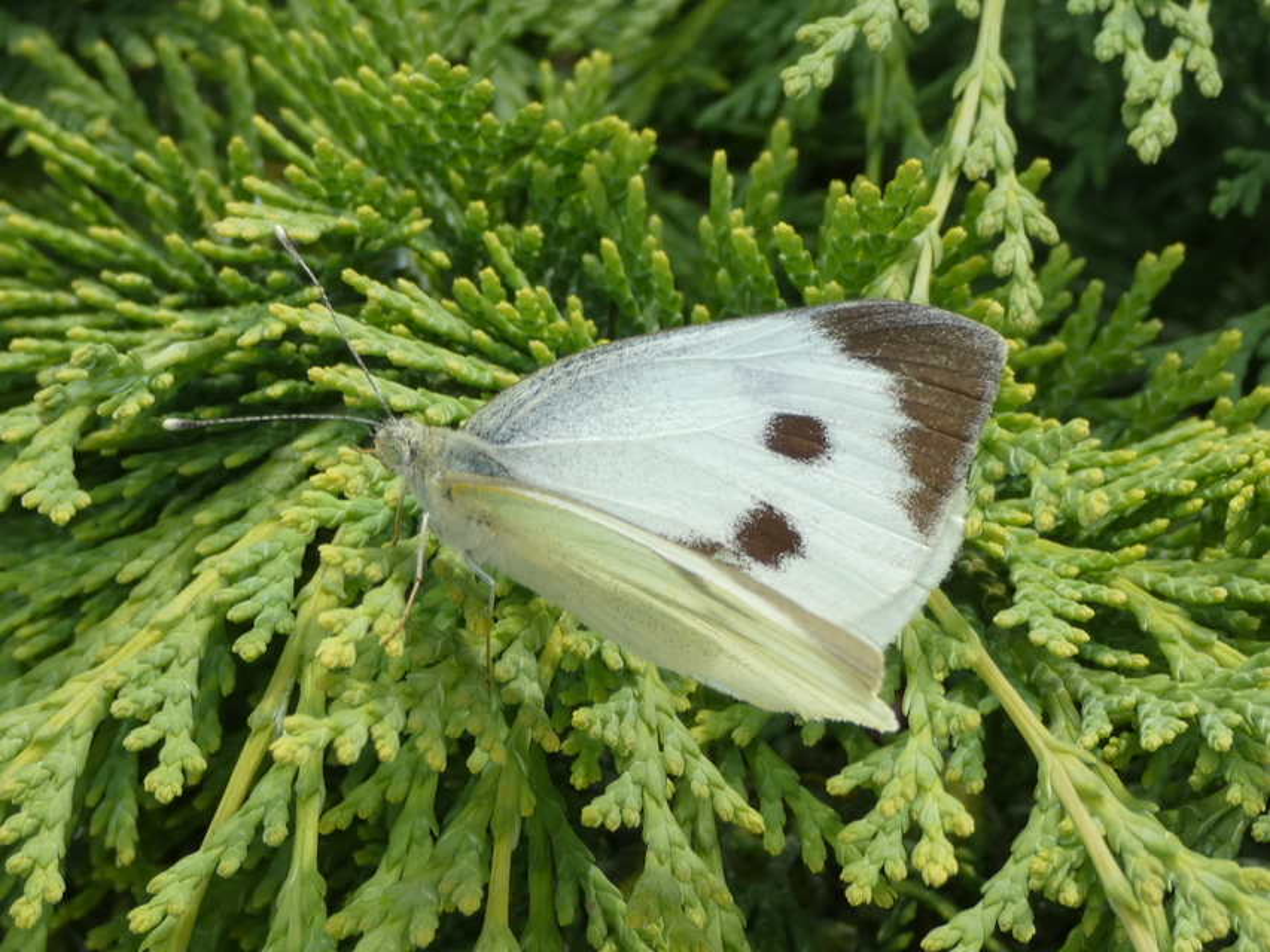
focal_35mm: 122
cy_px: 476
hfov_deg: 16.1
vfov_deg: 12.2
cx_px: 635
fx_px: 4477
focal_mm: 21.9
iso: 80
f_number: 5.1
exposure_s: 1/80
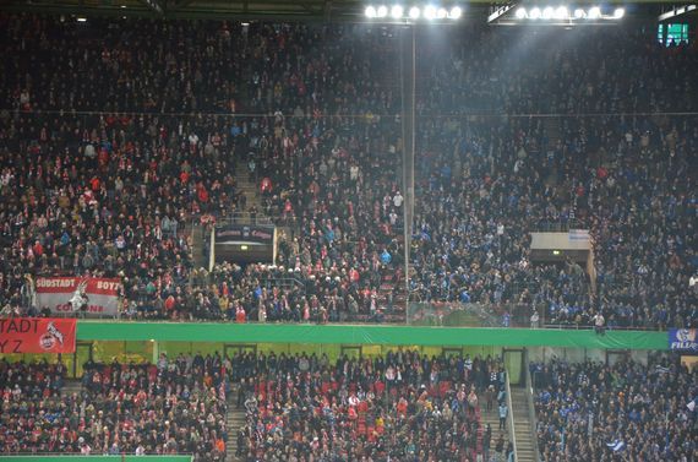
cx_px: 349
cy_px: 231
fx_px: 3046
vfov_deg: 8.7
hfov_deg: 13.1
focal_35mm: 158
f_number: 5.6
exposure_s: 1/125
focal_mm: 105
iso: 3200
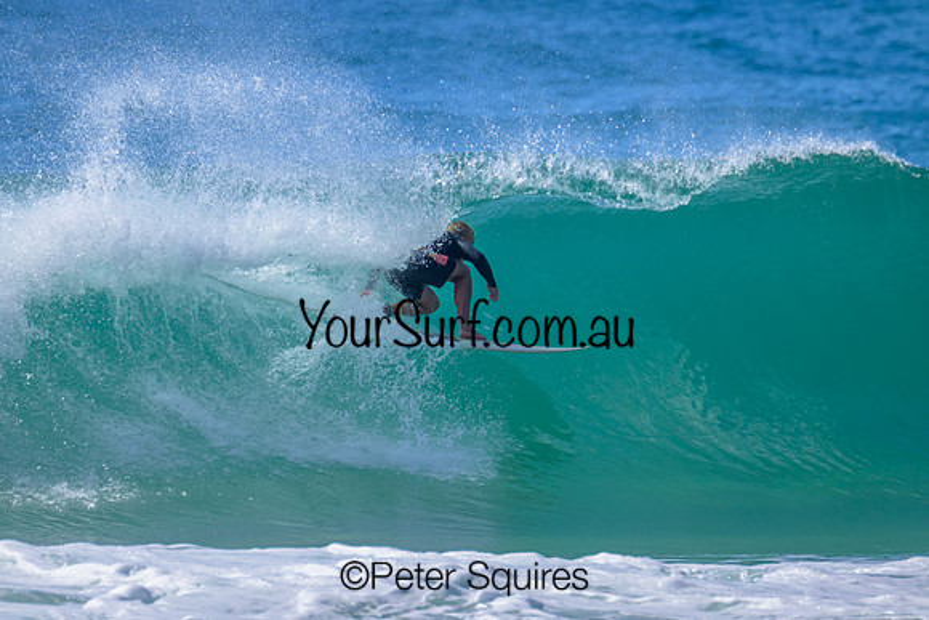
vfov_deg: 1.7
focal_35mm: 800
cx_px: 464
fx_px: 20648
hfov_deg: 2.6
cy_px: 310
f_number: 11
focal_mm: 800
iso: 1100
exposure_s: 1/2000
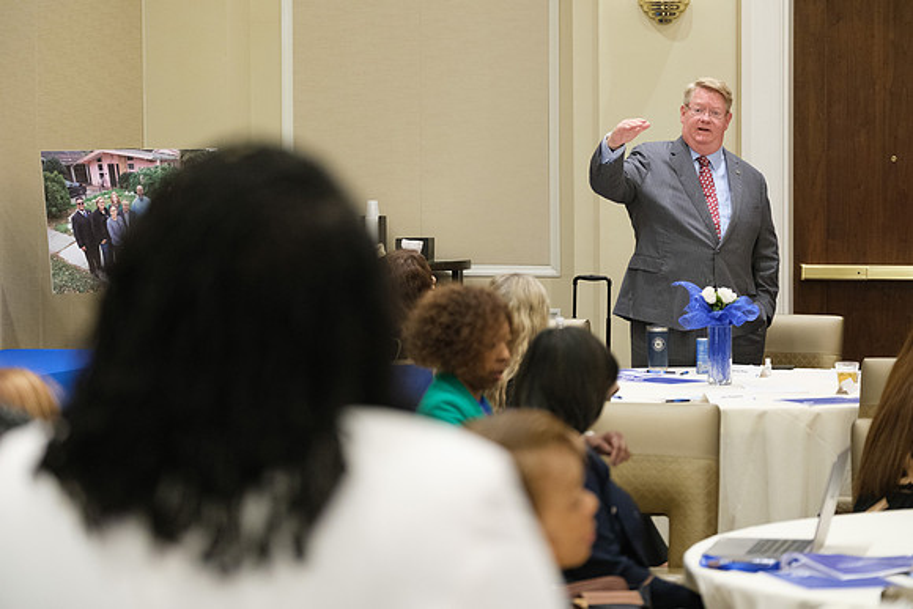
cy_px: 304
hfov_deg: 17.6
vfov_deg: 11.8
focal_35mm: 116
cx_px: 456
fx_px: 2942
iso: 3200
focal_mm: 77.3
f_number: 2.8
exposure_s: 1/160
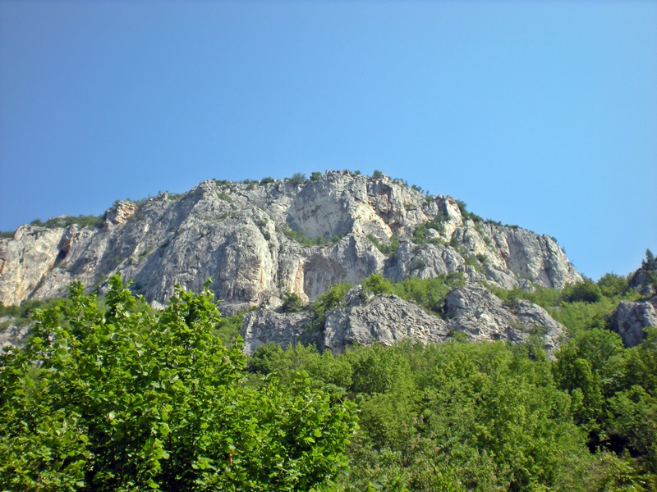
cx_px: 328
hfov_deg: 49.0
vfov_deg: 37.7
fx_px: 721
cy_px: 246
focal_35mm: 38
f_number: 4.6
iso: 64
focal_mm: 6.3
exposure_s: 1/285
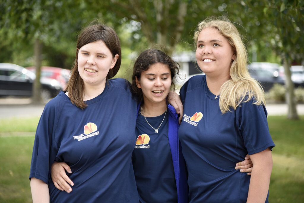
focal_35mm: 120
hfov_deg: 17.1
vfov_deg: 11.4
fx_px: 1014
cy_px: 102
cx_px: 152
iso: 100
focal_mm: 120
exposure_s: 1/200
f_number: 4
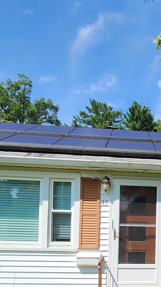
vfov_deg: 49.2
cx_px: 158
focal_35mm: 38
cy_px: 236
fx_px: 288
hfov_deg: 29.3
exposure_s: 1/1925
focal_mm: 2.2
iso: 50
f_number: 2.2
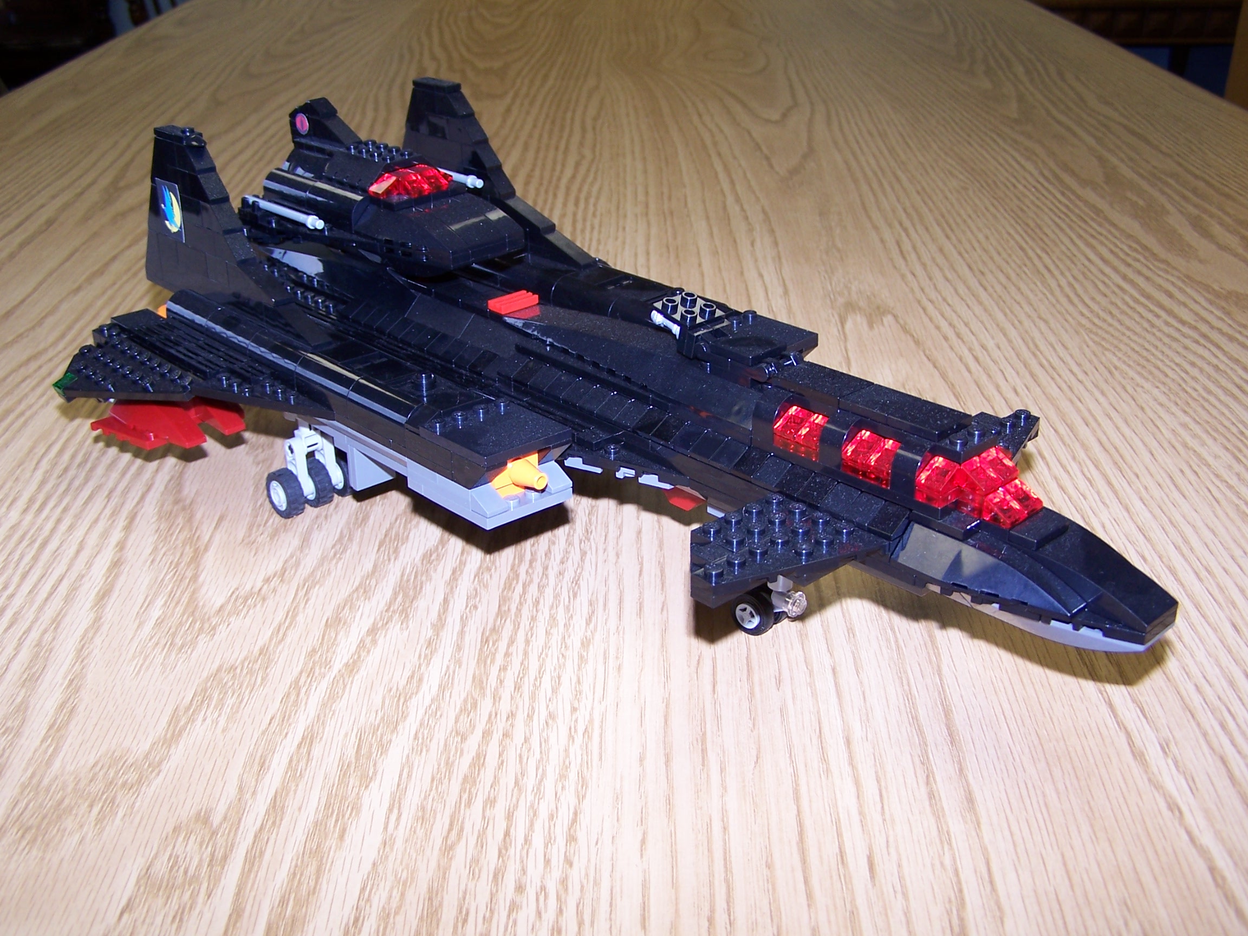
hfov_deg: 49.0
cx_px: 624
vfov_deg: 37.7
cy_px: 468
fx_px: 1370
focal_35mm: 38
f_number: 2.8
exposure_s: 1/60
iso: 80
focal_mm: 6.3
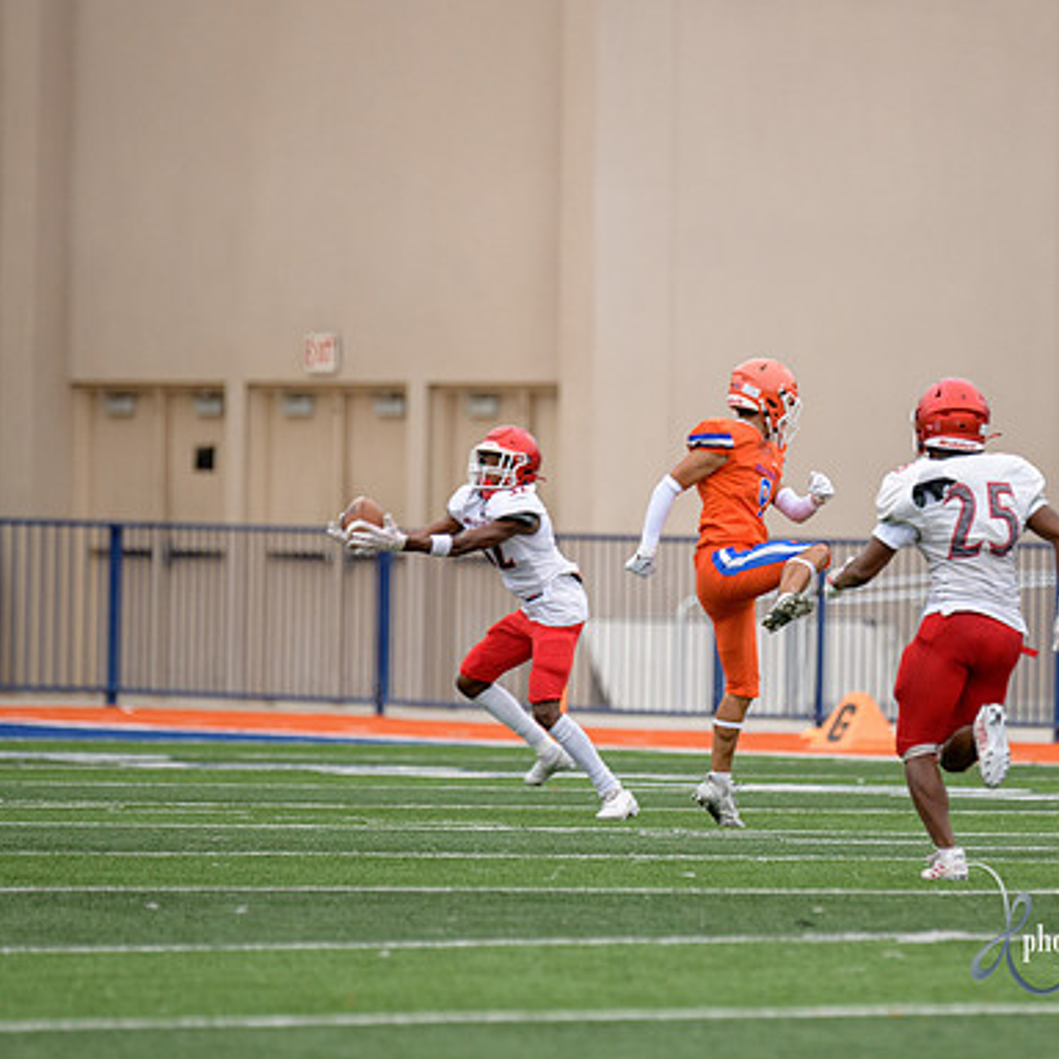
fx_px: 15298
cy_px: 531
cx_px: 755
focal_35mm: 442
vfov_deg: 4.0
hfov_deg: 4.0
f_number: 2.8
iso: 220
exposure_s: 1/500
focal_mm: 250
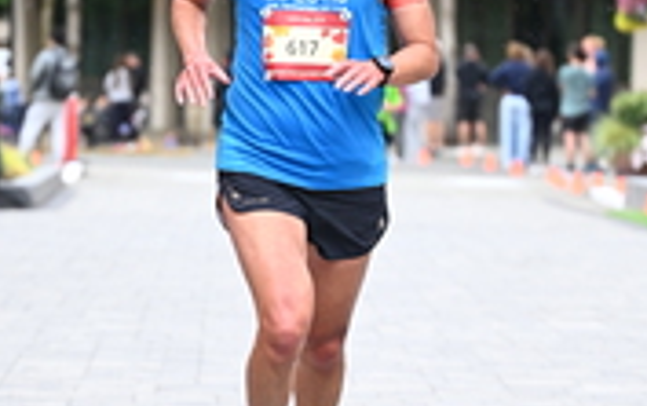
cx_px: 433
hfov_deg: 8.0
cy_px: 252
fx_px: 4642
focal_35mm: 263
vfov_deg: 5.0
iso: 1250
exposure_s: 1/1250
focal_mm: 83
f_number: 2.8
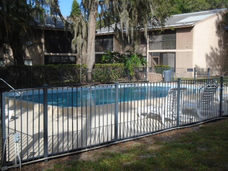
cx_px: 114
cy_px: 86
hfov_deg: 38.9
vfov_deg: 29.7
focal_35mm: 49
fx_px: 323
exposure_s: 1/500
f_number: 4.5
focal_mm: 8.7
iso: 100
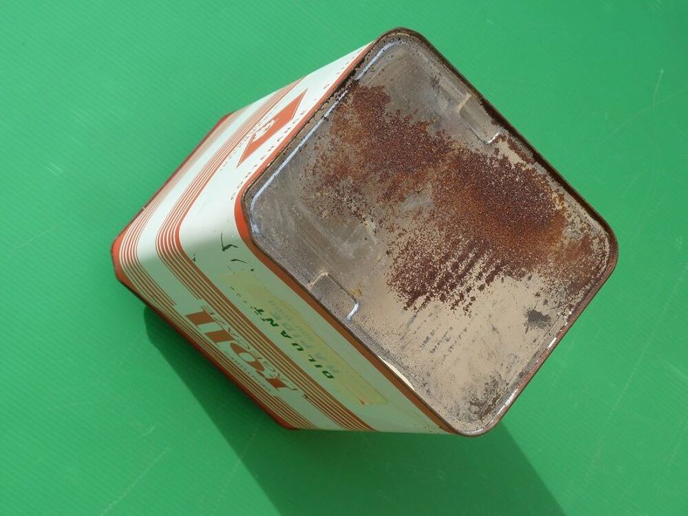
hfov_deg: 23.6
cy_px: 258
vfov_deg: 17.8
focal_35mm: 83
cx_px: 344
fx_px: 1650
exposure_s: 1/250
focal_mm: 13.7
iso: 80
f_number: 4.2
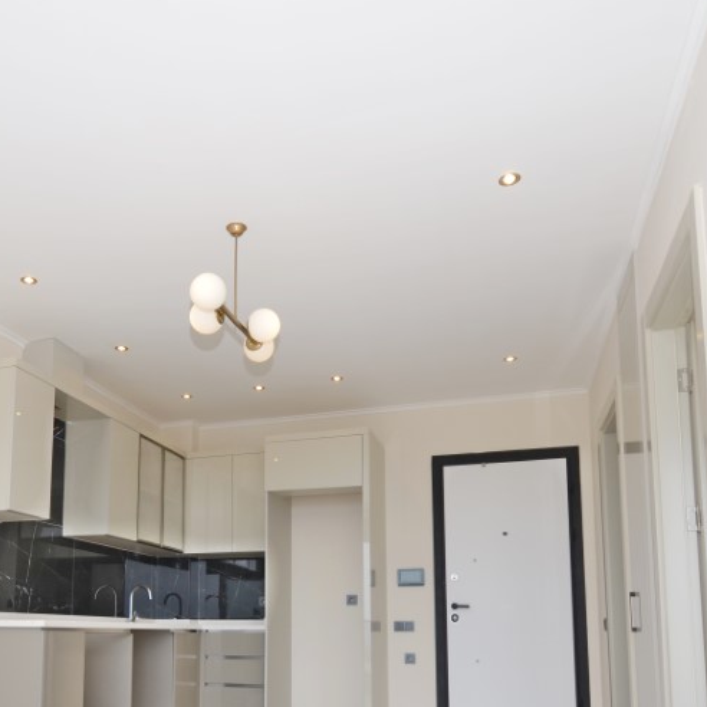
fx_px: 693
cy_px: 530
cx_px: 243
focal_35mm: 30
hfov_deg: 53.1
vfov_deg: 51.7
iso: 160
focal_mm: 10
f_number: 5.6
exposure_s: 1/125
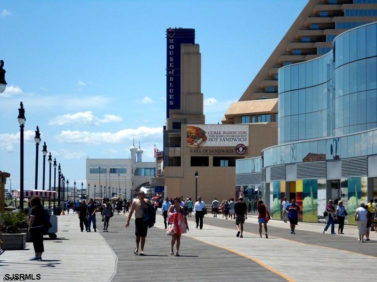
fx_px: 1198
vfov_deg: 13.5
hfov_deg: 17.9
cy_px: 141
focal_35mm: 110
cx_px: 188
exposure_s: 1/500
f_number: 5.7
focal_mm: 19.8
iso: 80
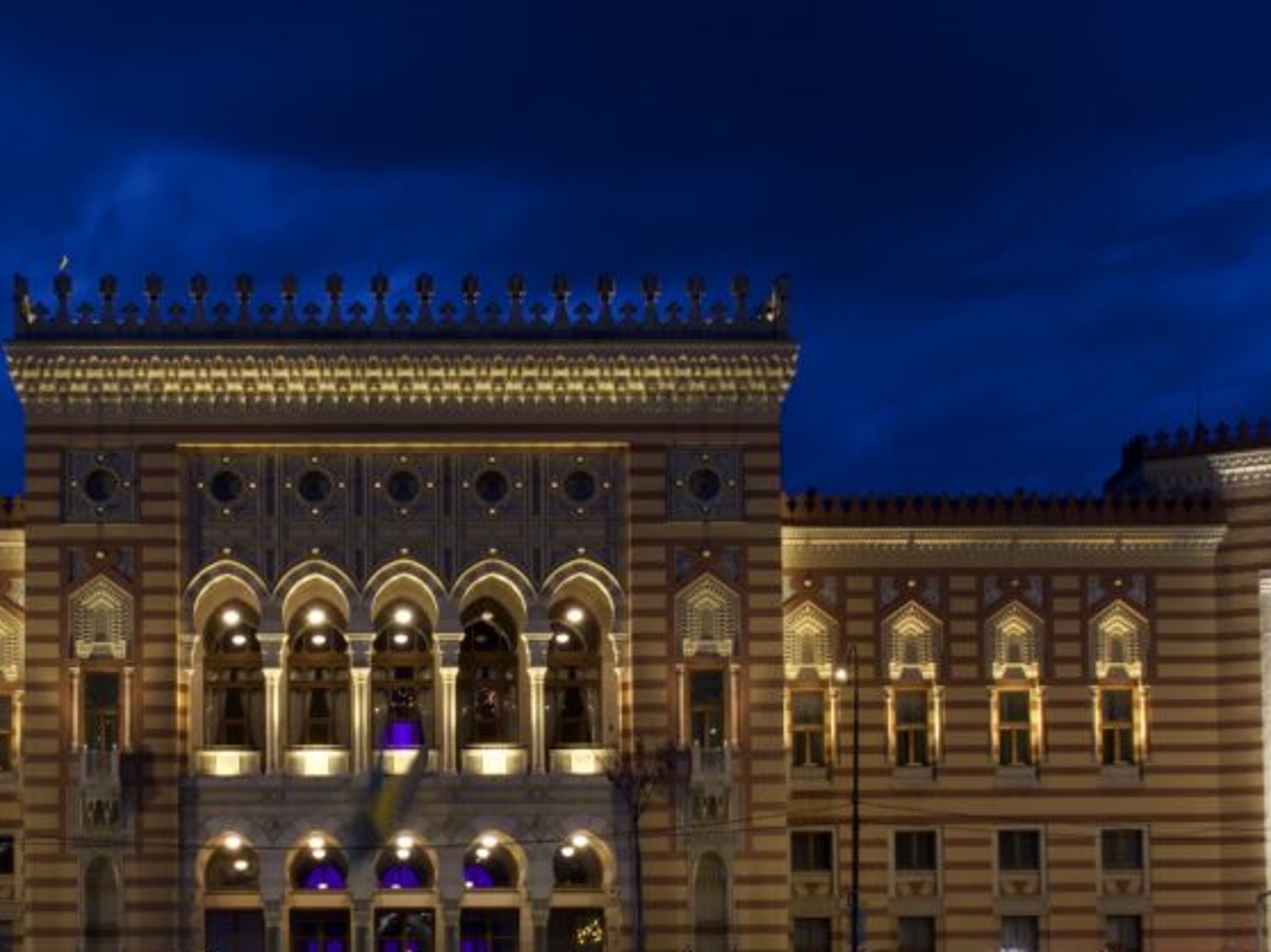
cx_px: 421
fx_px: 2202
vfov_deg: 24.2
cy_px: 666
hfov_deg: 31.9
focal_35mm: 60
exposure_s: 10
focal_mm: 17
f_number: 13
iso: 100
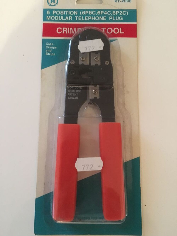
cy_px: 118
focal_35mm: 29
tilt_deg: -81.5
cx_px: 88
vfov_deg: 61.7
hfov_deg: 48.2
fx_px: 198
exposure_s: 1/17
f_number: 2.2
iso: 500
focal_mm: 4.15
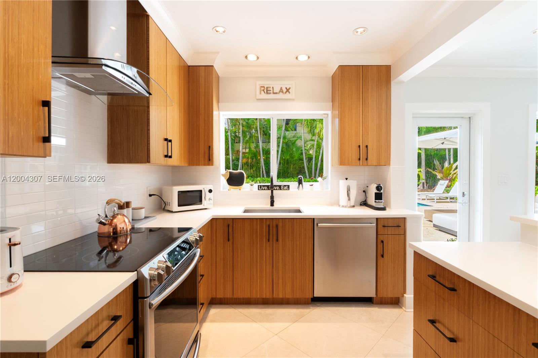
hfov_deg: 95.0
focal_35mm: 16
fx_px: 247
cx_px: 269
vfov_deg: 72.0
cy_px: 179
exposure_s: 1/200
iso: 250
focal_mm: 11
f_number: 9
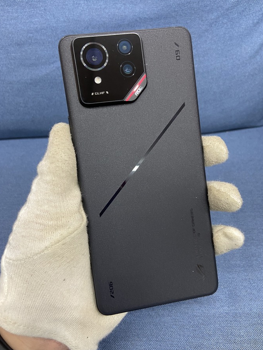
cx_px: 138
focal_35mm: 28
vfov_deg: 63.4
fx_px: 283
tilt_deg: -54.1
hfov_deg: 49.8
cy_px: 179
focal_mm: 4.25
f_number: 1.8
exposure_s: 1/60
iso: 160
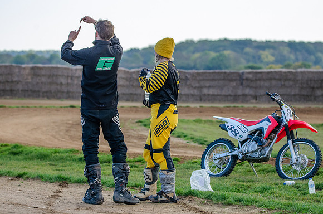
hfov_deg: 8.9
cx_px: 162
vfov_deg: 5.9
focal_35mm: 232
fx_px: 2081
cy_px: 107
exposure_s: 1/1000
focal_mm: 155
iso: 640
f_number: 5
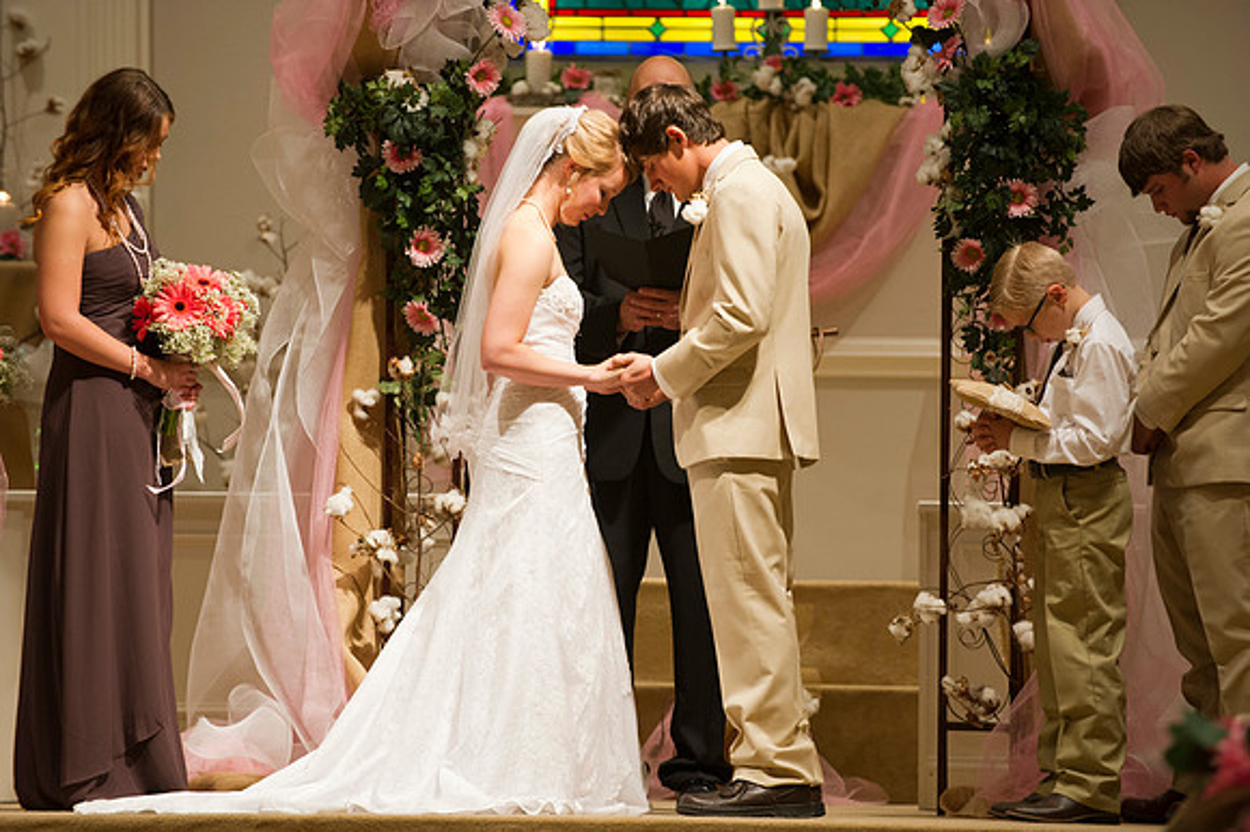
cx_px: 625
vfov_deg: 6.9
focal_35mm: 200
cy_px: 416
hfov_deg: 10.3
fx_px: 6940
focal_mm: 200
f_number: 3.5
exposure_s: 1/125
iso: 1600
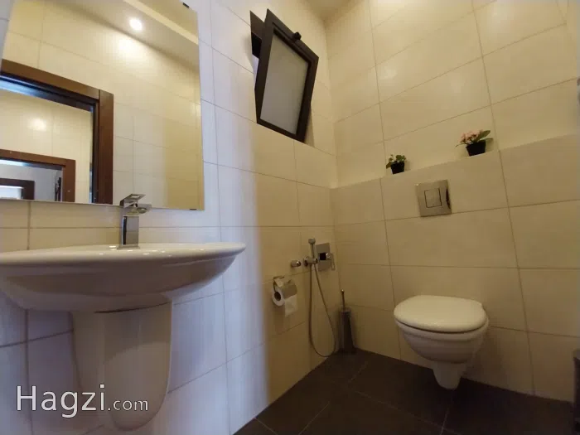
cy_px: 218
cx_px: 290
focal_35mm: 13
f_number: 2.2
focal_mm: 1.3
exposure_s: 1/33
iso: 200
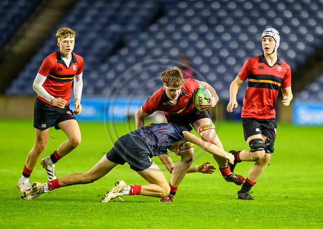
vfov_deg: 2.1
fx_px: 6150
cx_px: 189
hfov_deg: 3.0
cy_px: 116
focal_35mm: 672
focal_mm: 560
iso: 10000
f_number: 4
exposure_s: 1/640
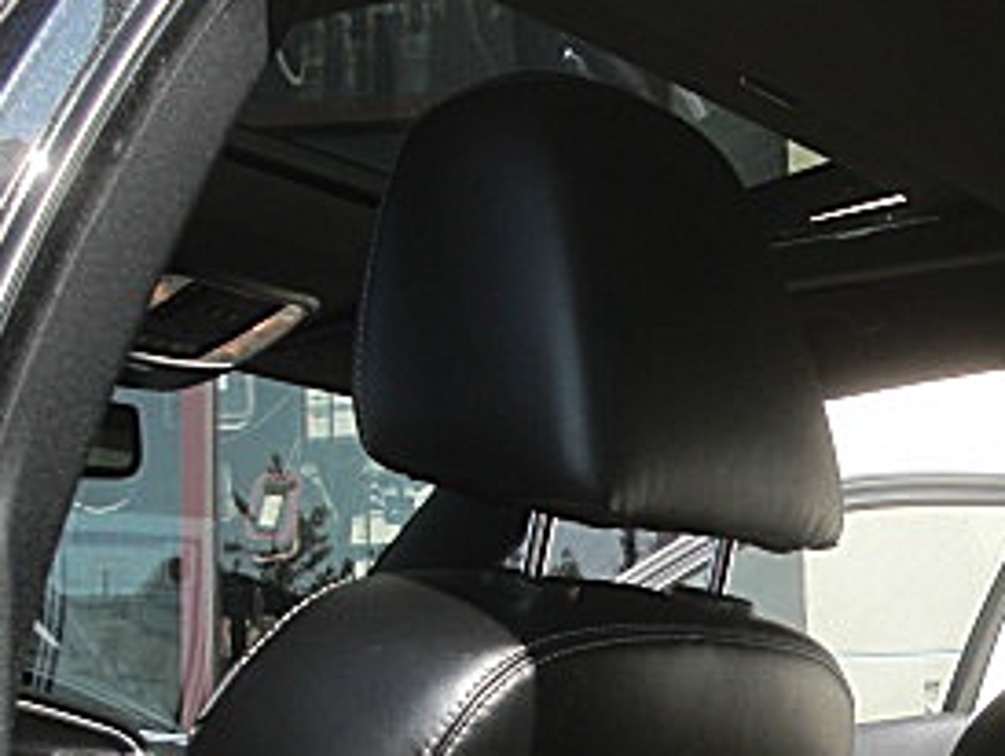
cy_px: 620
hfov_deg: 22.8
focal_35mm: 84
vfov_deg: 17.4
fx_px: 2441
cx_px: 880
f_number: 2.8
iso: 50
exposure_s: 1/250
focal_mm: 6.3
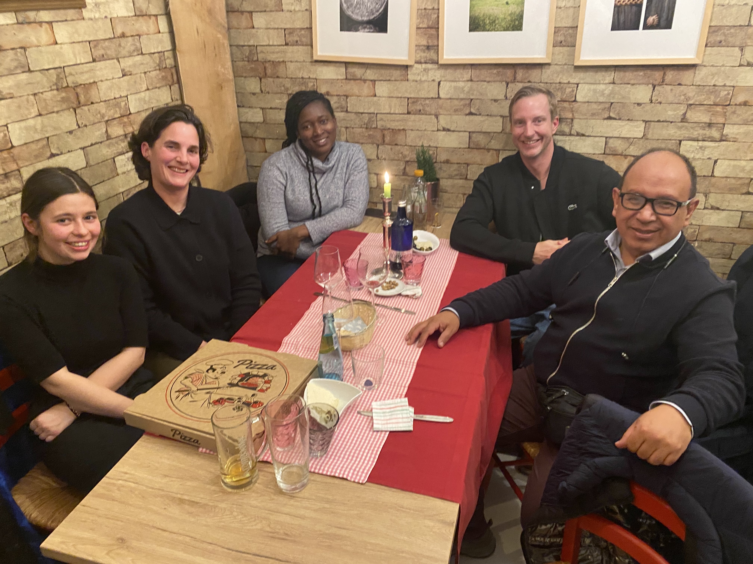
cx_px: 376
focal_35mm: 26
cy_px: 282
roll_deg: +0.1
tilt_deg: -25.4
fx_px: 566
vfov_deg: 53.1
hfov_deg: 67.3
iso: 500
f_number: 1.8
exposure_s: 1/25
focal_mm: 4.25
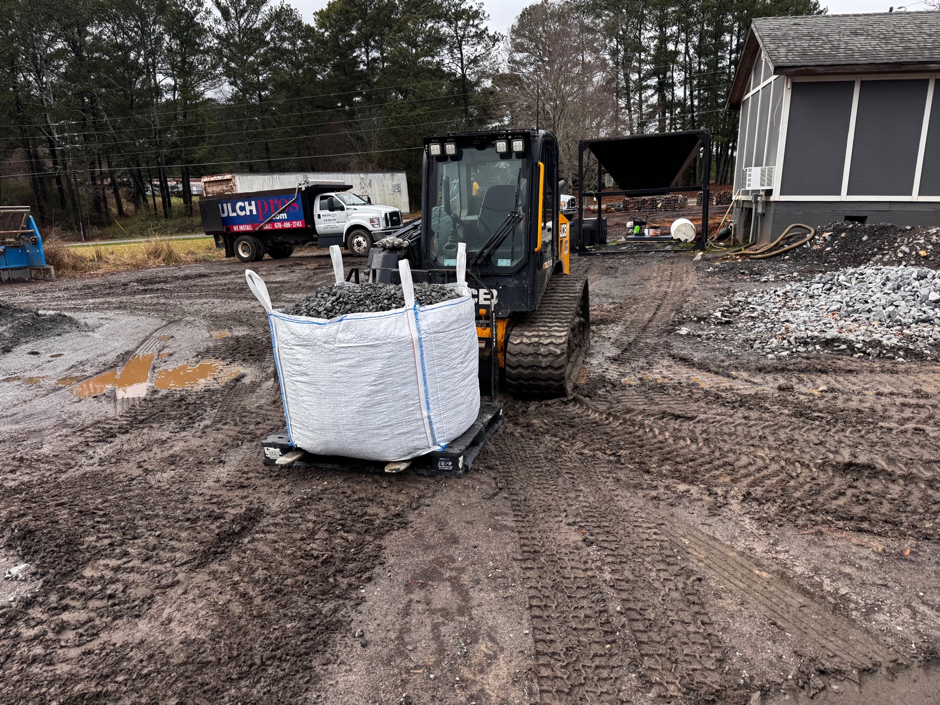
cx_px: 470
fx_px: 652
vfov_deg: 56.8
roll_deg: -0.6
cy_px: 352
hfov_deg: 71.6
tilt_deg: -18.4
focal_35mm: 24
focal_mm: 6.76
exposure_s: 1/1042
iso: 80
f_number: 1.78
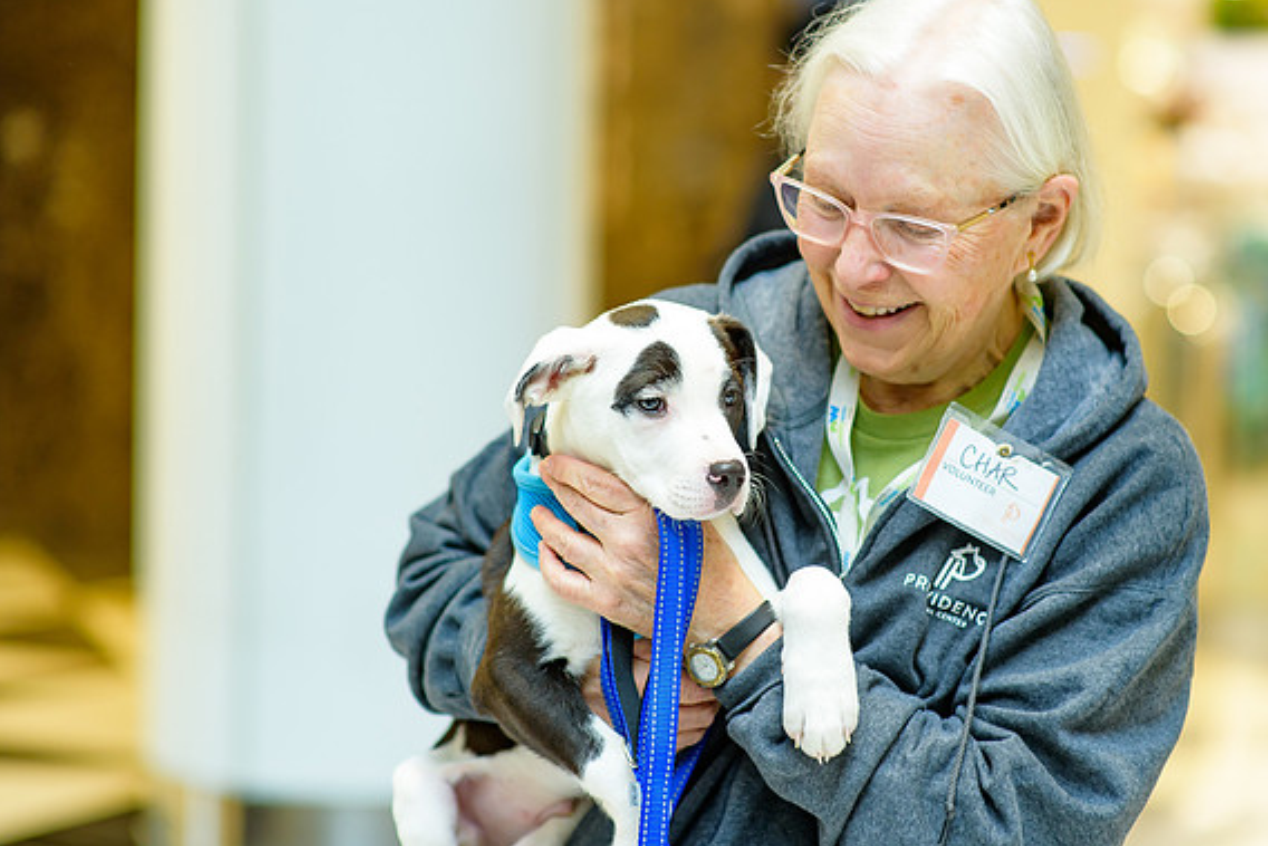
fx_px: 3699
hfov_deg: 19.4
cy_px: 374
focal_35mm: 105
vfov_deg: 13.0
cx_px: 694
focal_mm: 85
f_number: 2.2
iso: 800
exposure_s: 1/125
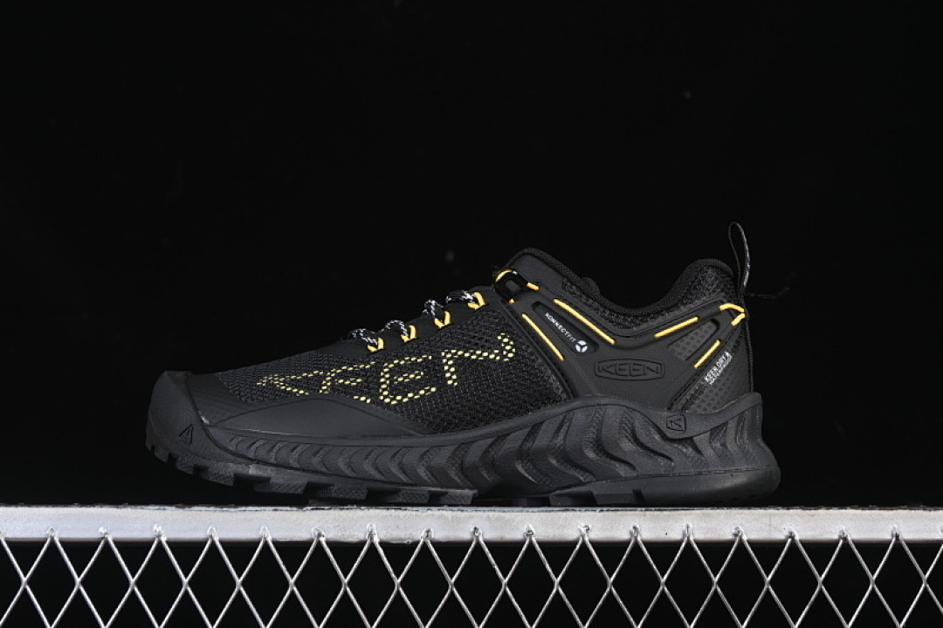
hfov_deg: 27.0
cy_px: 314
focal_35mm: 75
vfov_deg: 18.2
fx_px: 1964
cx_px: 472
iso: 160
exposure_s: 1/60
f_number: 6.3
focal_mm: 50
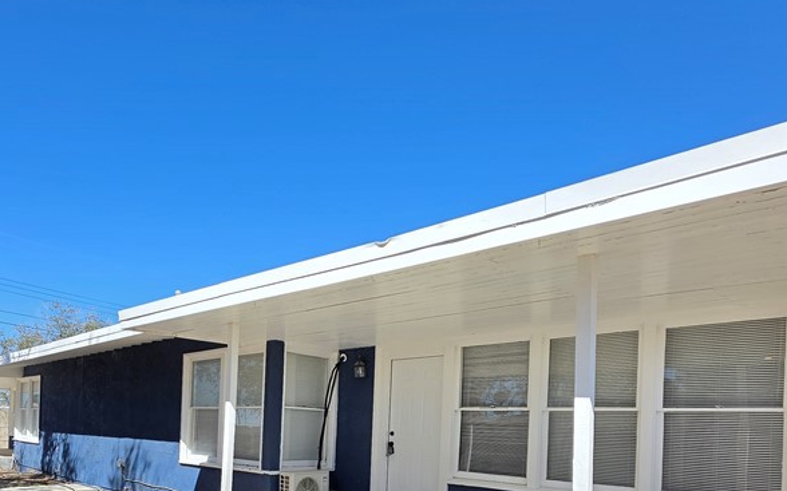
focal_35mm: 24
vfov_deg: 46.6
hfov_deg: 73.6
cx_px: 296
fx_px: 515
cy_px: 431
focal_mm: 2.2
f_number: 1.9
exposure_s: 1/1258
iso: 32
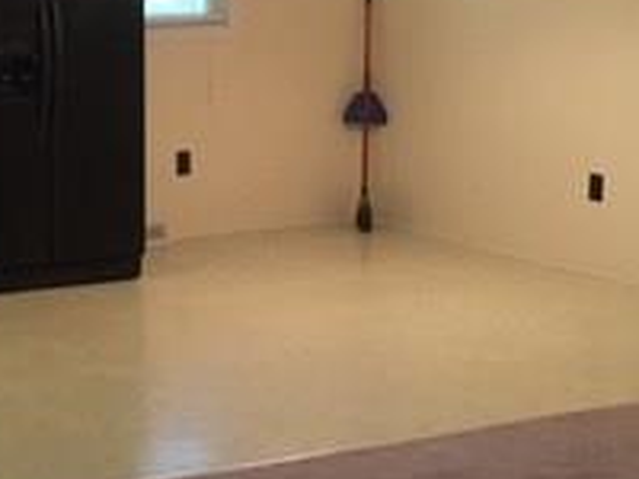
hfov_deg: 20.4
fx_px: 1717
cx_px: 3
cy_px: 105
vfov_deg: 15.8
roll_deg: +0.9
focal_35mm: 93
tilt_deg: -5.6
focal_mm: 4.15
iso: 40
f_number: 2.2
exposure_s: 1/15
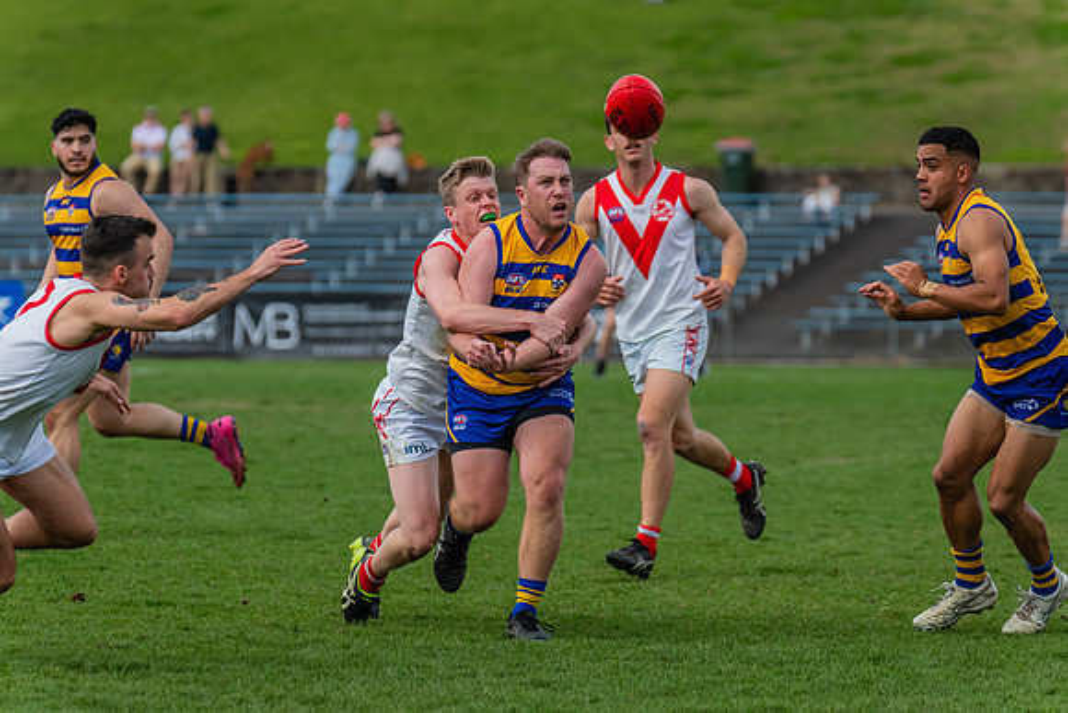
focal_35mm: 306
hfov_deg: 6.7
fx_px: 9076
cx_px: 534
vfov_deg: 4.5
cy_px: 356
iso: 800
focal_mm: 290
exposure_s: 1/1600
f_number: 6.3
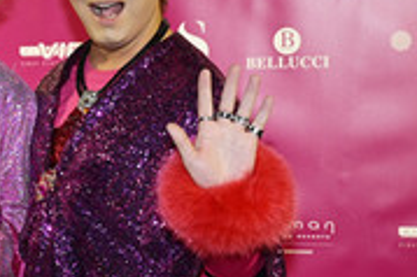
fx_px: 1111
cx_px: 29
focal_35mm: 96
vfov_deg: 14.2
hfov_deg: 20.7
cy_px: 165
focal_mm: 38
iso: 800
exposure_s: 1/160
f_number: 4.5
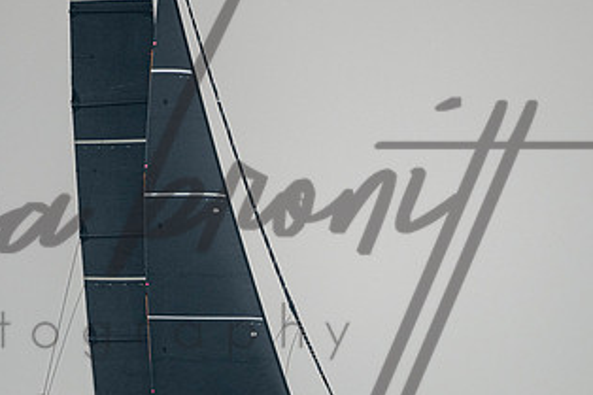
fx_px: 15771
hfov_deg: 2.2
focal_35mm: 958
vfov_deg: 1.4
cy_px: 284
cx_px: 346
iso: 500
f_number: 5.6
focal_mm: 400
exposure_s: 1/4000
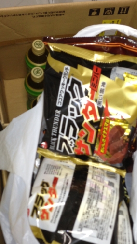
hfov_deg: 20.9
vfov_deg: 36.5
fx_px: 368
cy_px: 148
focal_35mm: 57
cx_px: 100
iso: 64
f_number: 2.4
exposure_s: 1/20
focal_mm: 4.13
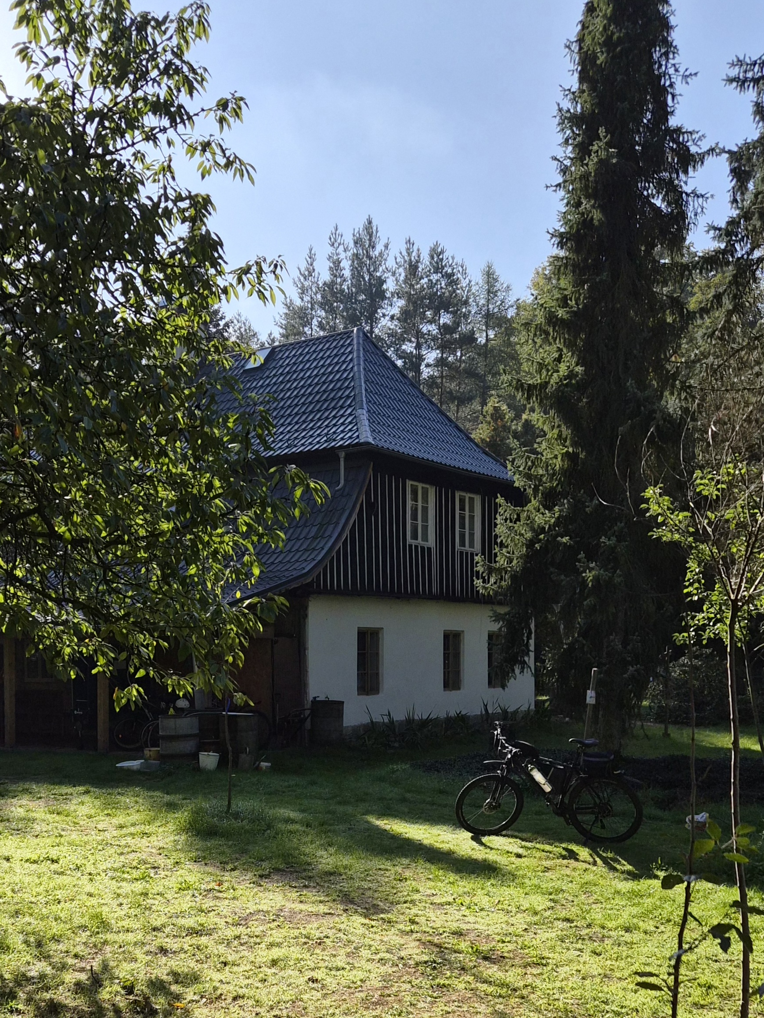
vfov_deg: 73.9
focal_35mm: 23
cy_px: 509
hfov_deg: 58.9
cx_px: 382
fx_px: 677
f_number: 1.8
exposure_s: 1/10000
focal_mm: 5.4
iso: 80
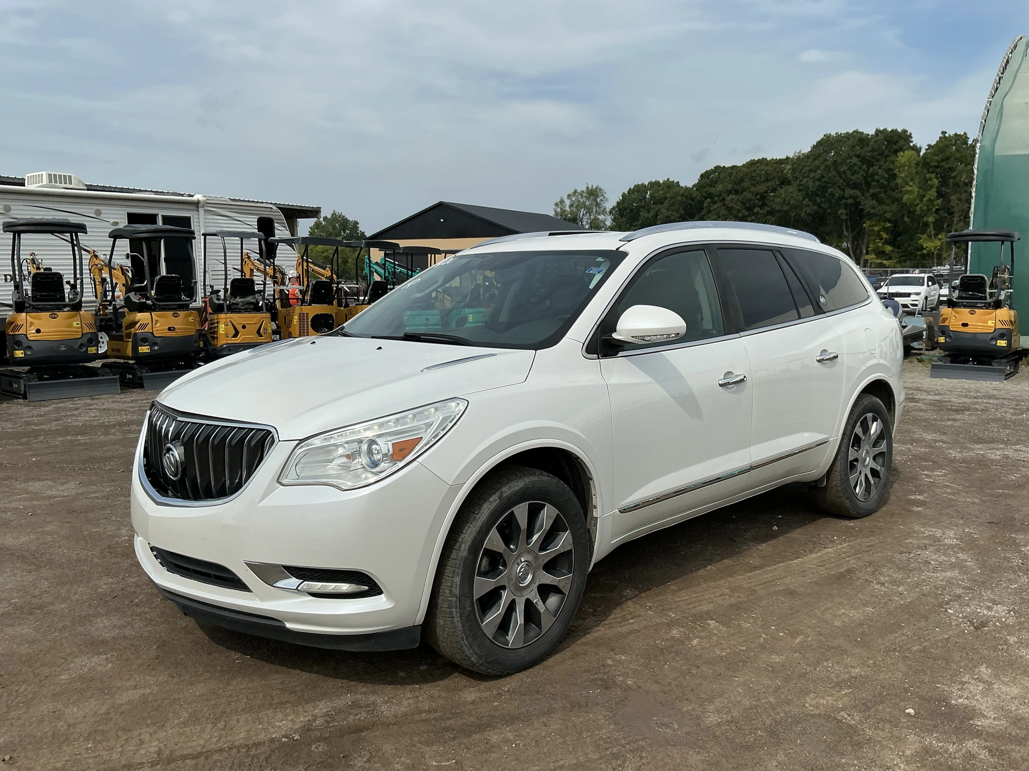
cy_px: 386
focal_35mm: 28
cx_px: 514
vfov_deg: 49.7
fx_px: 832
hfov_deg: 63.4
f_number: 1.8
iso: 25
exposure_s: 1/2801
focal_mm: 3
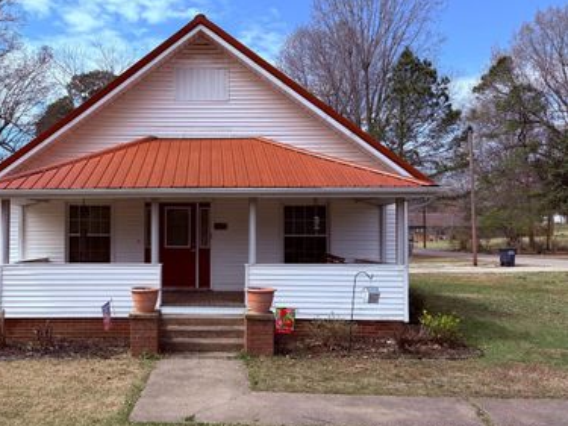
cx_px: 191
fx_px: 525
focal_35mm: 32
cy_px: 233
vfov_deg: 44.1
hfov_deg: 55.7
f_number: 1.78
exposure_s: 1/3584
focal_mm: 6.76
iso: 80
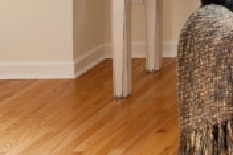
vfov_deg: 11.1
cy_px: -182
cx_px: 503
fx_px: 705
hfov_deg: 14.6
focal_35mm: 109
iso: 200
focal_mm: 24
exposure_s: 1/4
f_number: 9
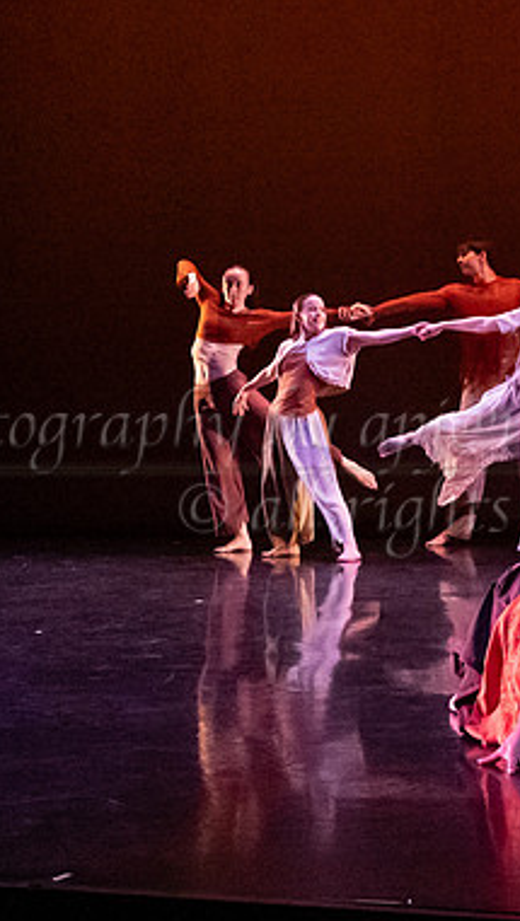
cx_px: 366
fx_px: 2127
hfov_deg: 13.9
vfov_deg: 24.4
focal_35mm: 87
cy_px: 352
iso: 4000
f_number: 4
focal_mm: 28
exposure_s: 1/400
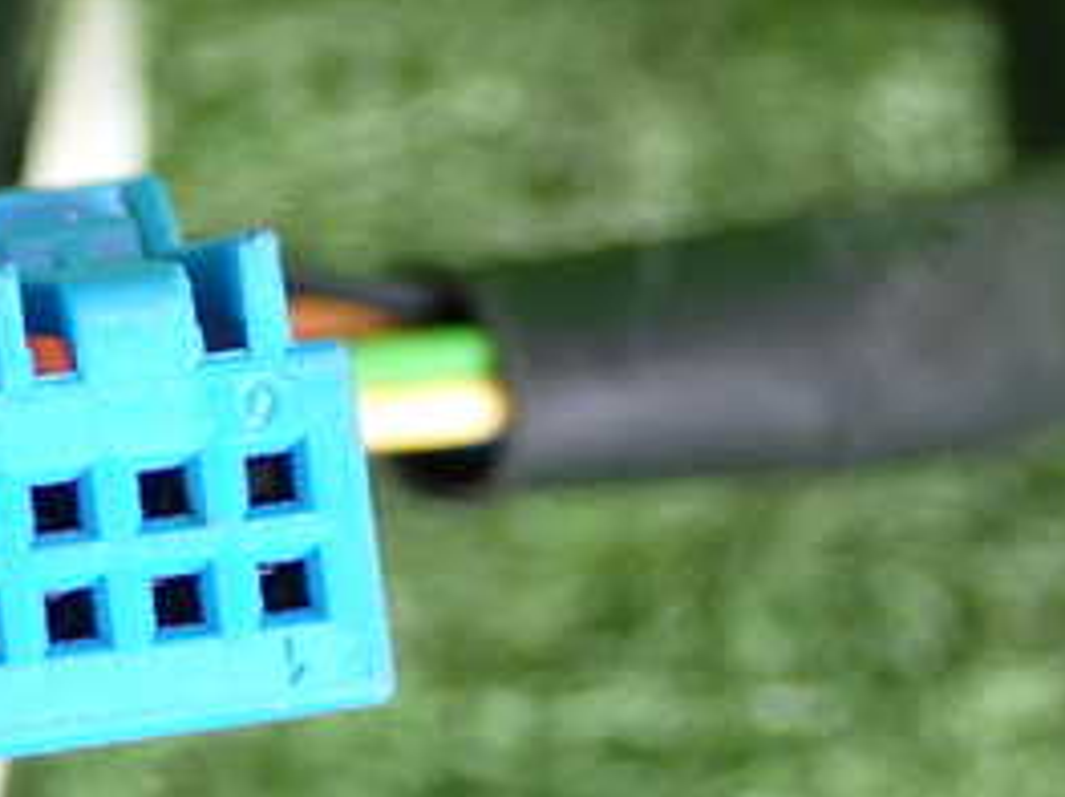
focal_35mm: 162
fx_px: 4982
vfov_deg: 9.1
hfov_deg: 12.0
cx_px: -69
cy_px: 611
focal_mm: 12.73
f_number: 3.9
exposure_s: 1/25
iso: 800
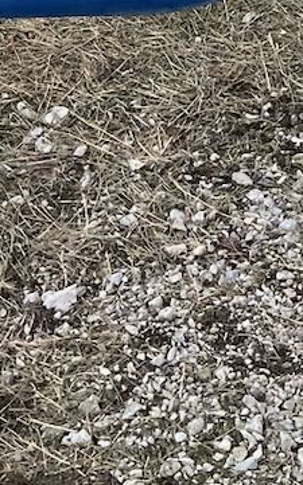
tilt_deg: -3.2
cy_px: -697
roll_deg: -0.2
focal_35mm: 158
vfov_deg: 11.1
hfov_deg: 8.3
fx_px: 2092
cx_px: 43
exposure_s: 1/1000
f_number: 1.8
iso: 20
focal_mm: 3.99
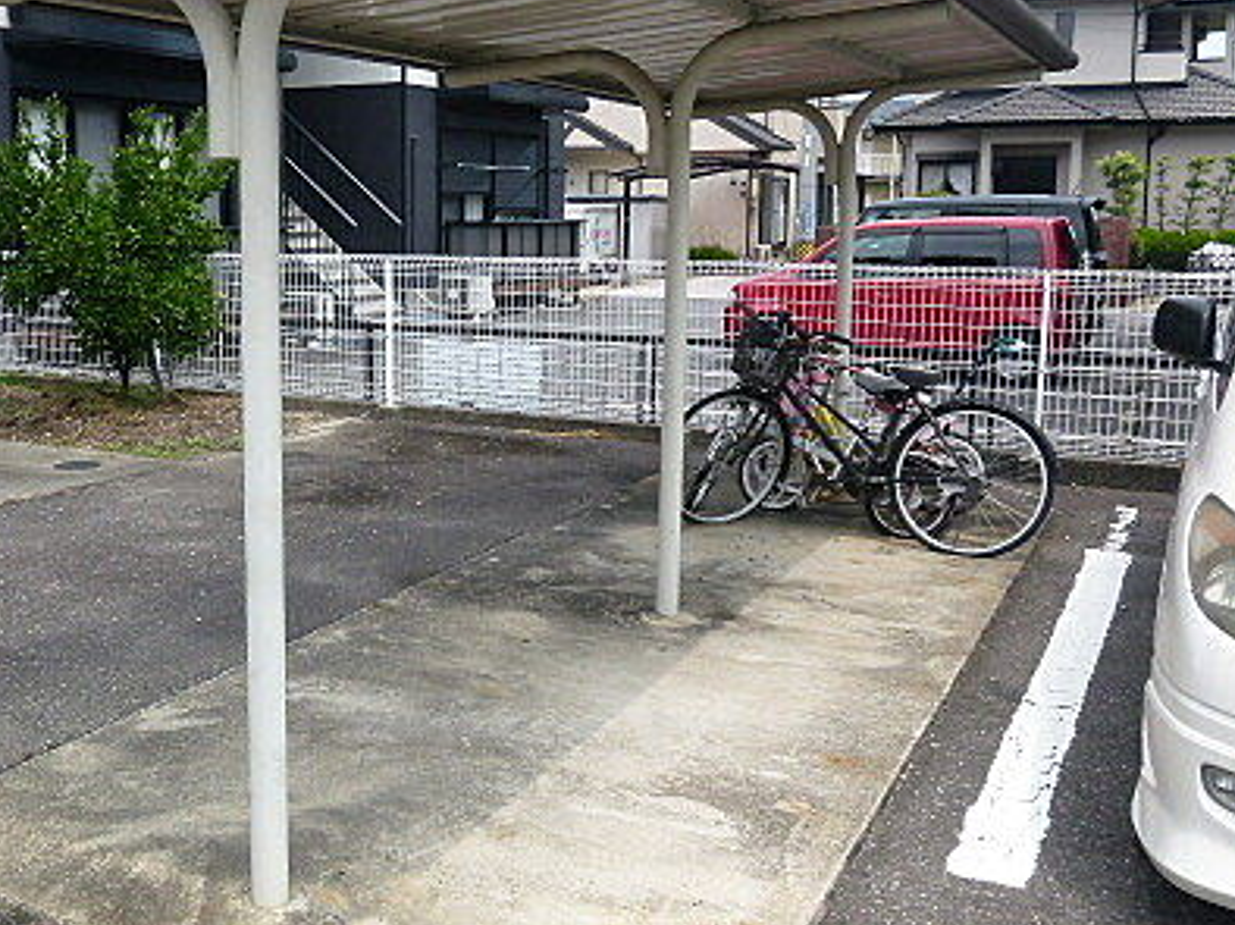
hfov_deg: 46.8
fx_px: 1391
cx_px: 376
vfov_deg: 36.7
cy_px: 401
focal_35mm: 39
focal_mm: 4.3
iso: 100
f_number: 4.5
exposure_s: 1/500
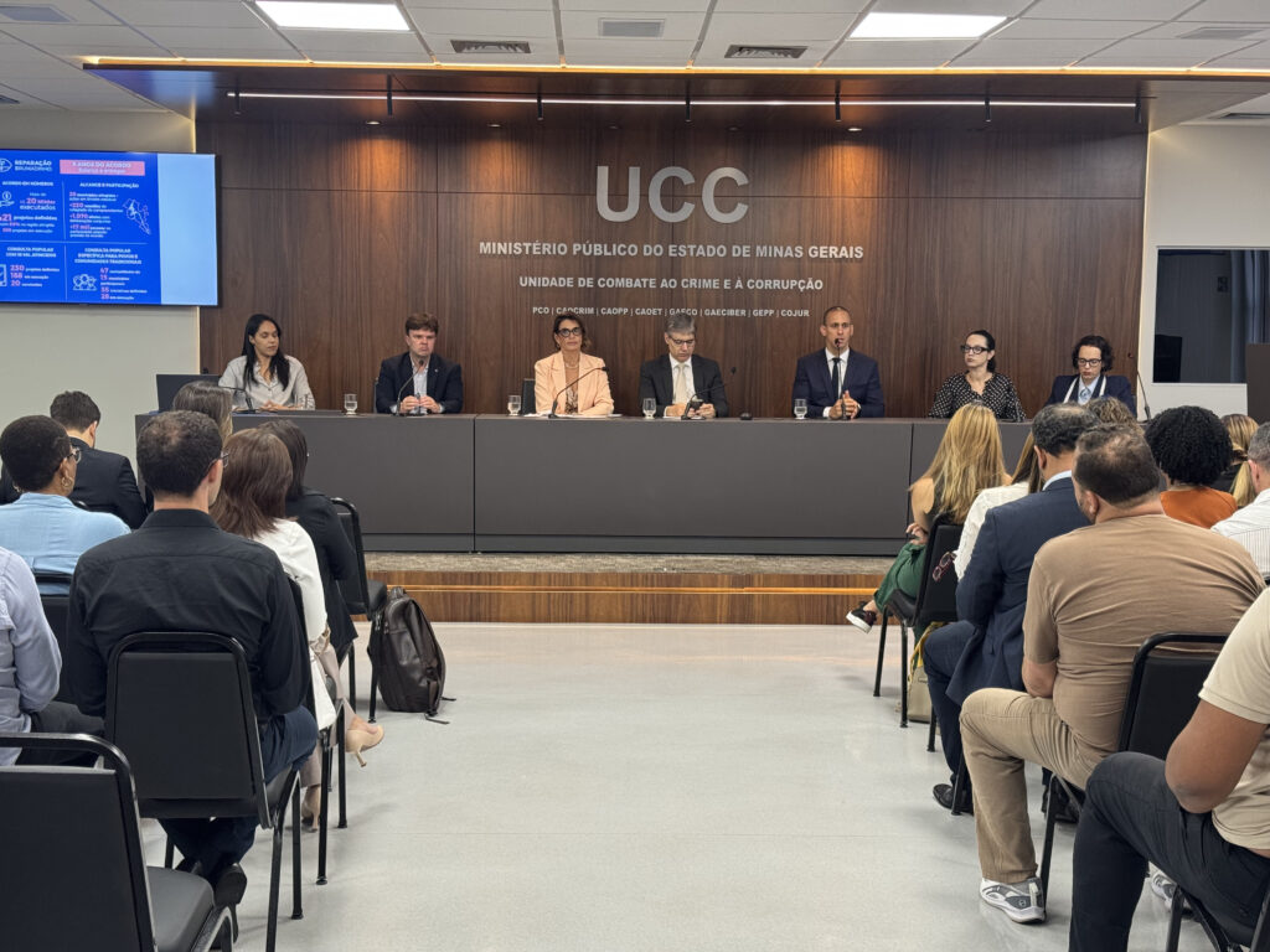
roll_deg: -0.5
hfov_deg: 39.7
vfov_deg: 30.3
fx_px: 1761
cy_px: 476
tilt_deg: -5.2
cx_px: 635
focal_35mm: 48
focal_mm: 6.76
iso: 160
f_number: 1.78
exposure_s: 1/60
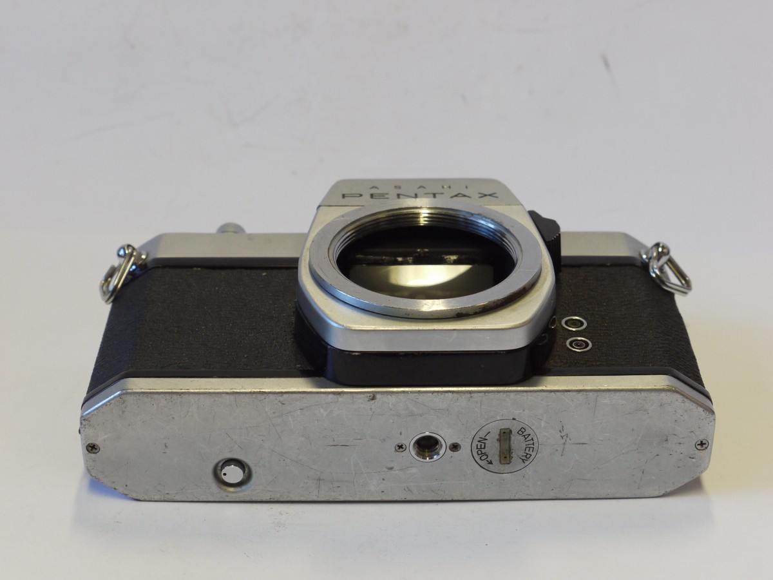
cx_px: 386
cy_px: 290
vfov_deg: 21.0
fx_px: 1563
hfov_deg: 27.8
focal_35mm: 70
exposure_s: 1/60
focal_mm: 35
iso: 800
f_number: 8
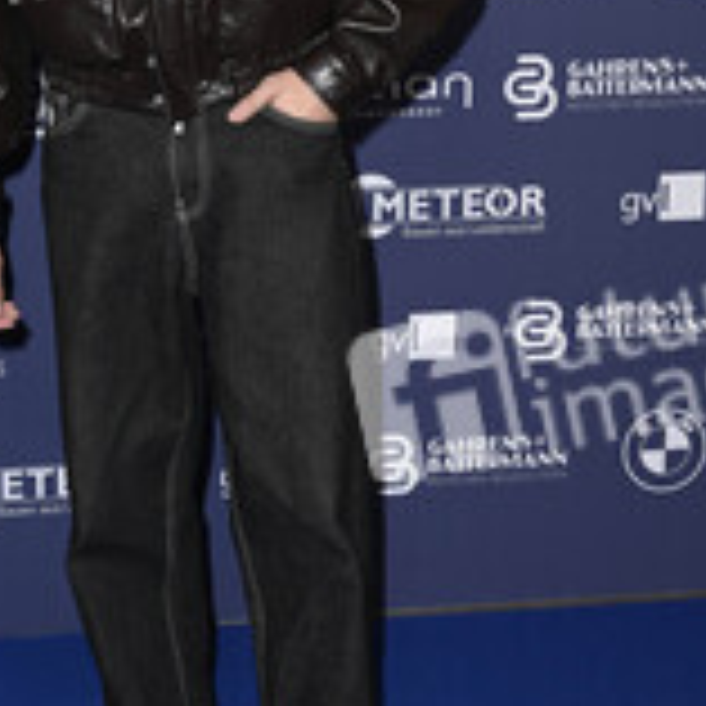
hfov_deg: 18.9
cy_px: 153
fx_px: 2100
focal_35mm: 91
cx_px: 171
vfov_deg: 18.9
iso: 400
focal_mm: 42
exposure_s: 1/250
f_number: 5.6
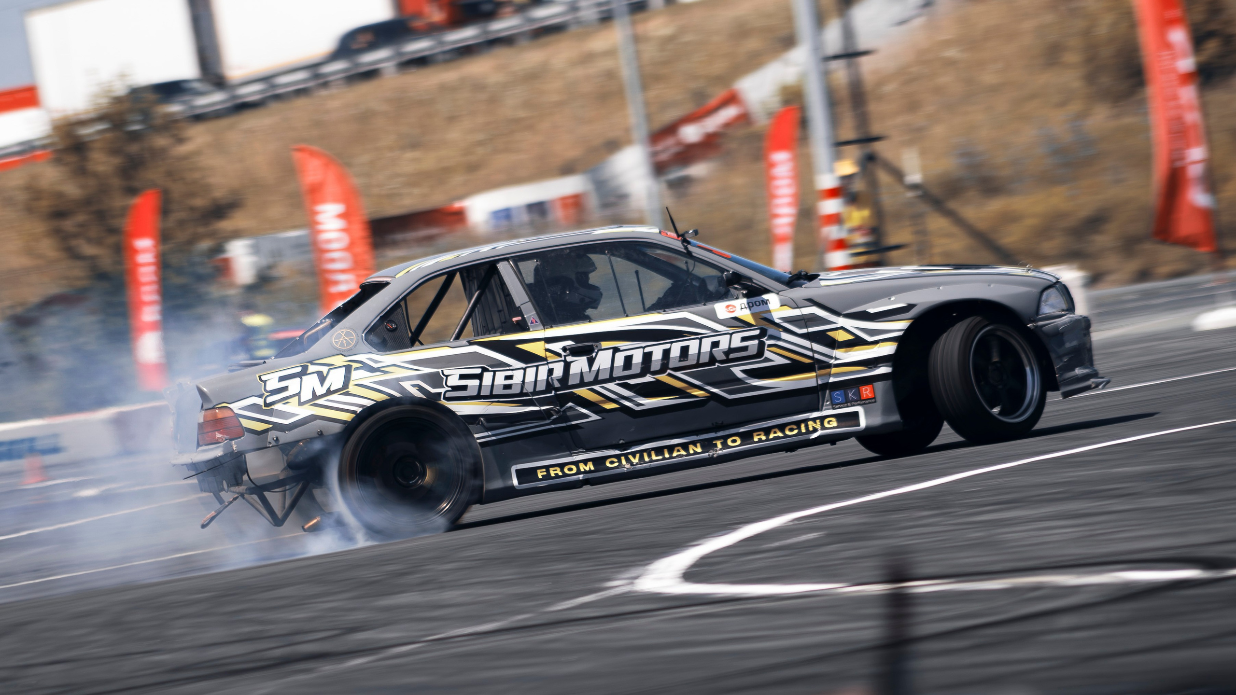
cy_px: 341
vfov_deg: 3.5
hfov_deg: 6.2
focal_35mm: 348
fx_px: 11417
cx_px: 557
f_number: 8
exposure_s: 1/125
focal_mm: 200
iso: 100
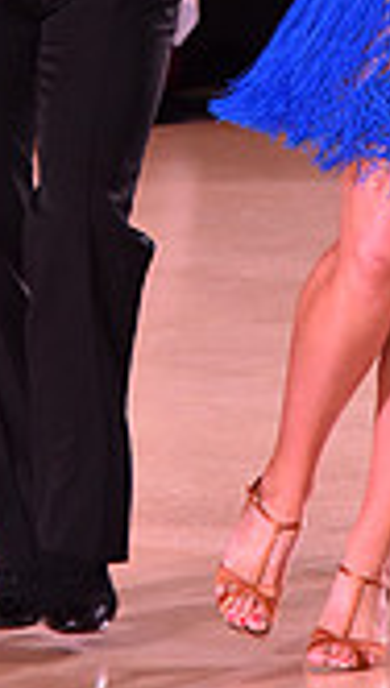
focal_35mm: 438
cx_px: 147
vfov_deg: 4.9
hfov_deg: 2.8
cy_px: -232
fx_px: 8012
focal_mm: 120
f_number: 5
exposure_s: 1/320
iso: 2500
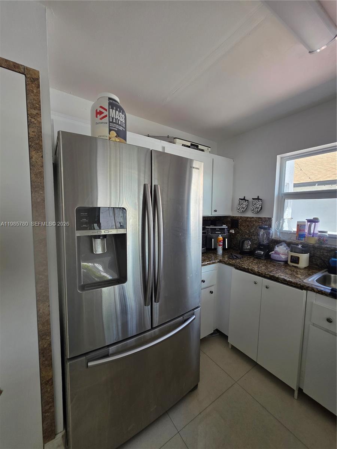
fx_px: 169
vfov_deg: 106.2
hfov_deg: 89.9
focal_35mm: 13
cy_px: 224
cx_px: 168
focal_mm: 2.2
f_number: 1.9
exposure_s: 1/359
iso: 125
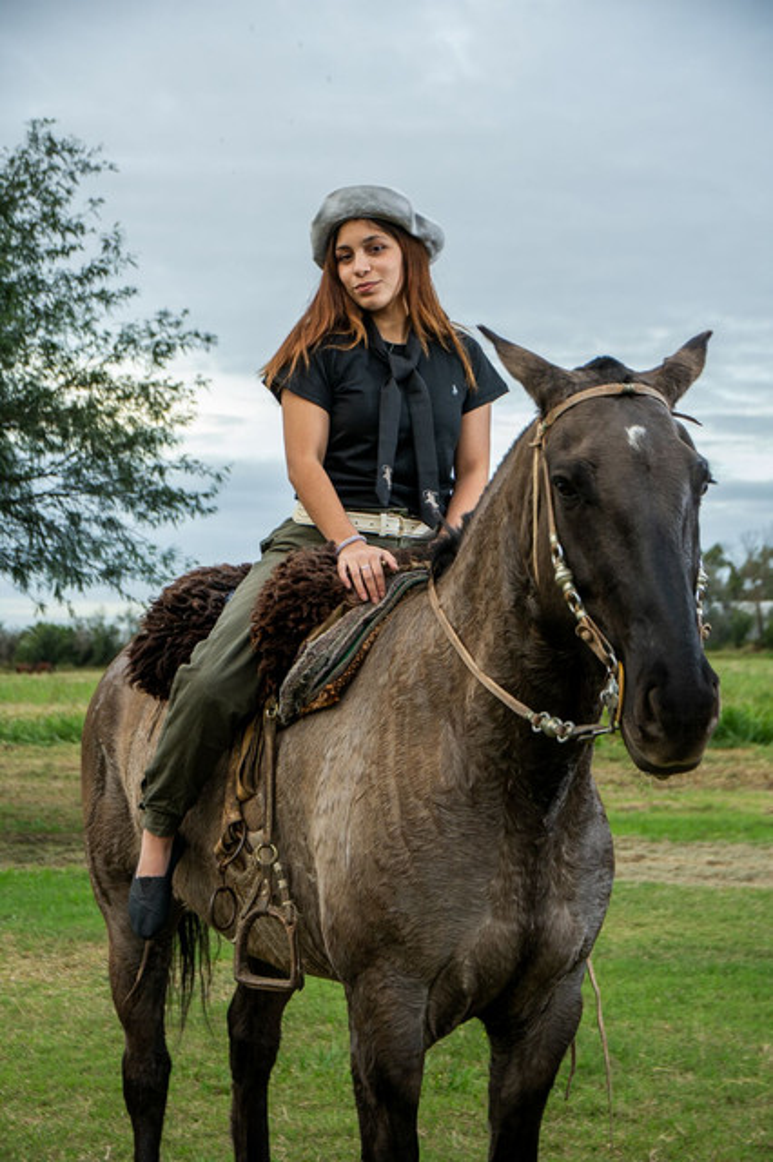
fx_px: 1934
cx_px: 386
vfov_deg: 33.4
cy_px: 581
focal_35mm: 60
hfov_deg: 22.6
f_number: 4.5
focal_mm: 40
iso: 250
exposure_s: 1/125
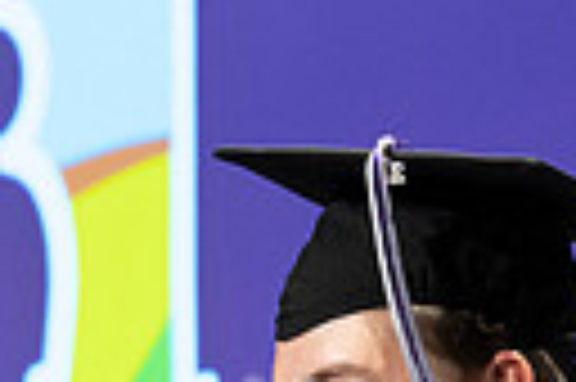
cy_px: 840
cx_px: -164
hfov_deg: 3.1
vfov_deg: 2.1
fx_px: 10578
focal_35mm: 662
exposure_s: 1/100
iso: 1000
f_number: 4
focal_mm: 120
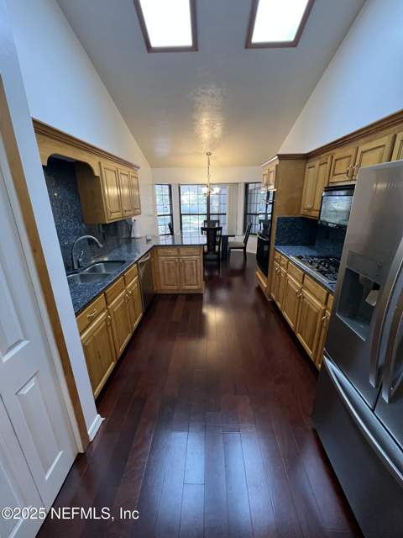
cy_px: 269
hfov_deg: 89.9
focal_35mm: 13
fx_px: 202
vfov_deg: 106.2
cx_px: 202
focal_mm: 1.57
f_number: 1.8
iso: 250
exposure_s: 1/60
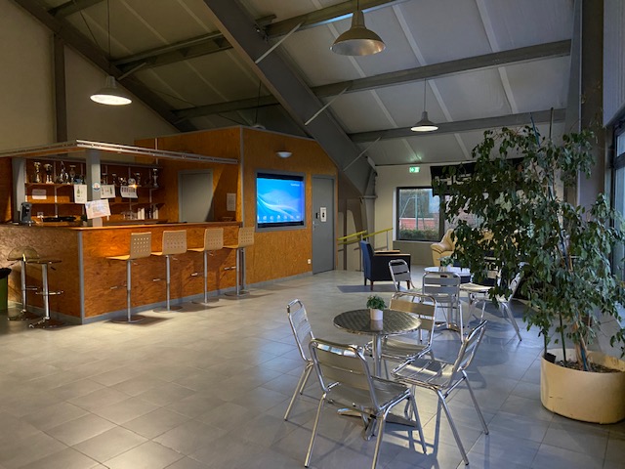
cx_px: 312
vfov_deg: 53.1
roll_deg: +0.0
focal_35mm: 26
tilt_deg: -3.9
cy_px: 234
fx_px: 469
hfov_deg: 67.3
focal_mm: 4.25
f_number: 1.8
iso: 640
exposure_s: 1/25
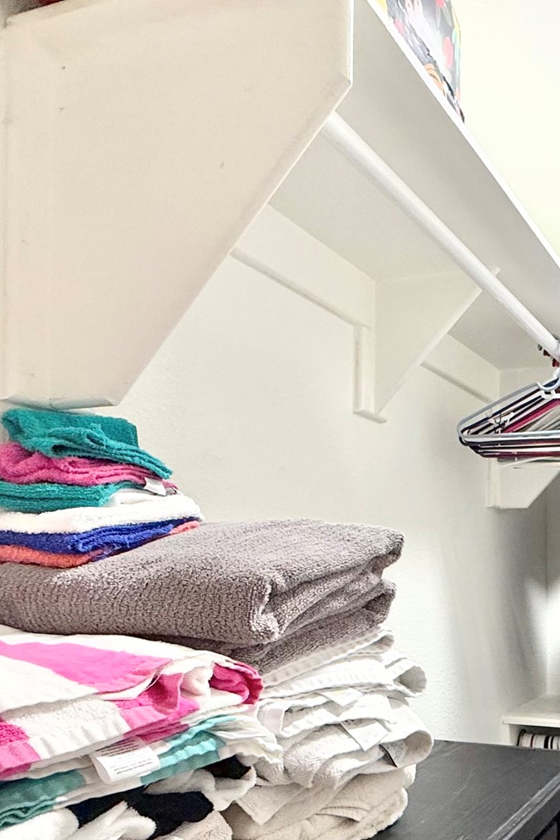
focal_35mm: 30
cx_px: 585
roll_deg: -0.2
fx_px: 700
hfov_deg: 37.8
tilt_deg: +1.3
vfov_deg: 60.4
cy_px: 562
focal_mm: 2.22
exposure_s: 1/60
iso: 250
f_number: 2.2
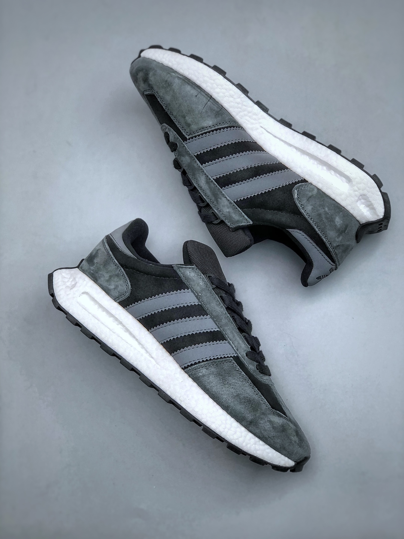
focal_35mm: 57
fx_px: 887
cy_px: 270
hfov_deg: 25.7
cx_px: 202
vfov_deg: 33.8
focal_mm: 6.6
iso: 25
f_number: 2.8
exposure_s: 1/50
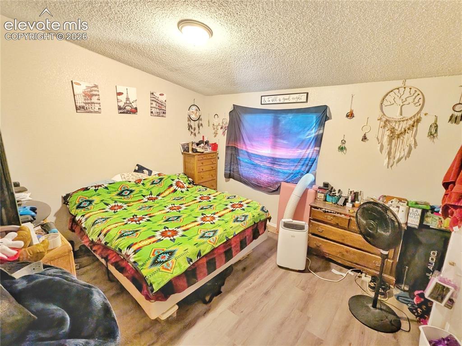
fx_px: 213
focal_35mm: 16
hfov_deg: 94.5
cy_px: 173
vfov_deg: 78.1
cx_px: 231
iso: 145
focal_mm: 2.22
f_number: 2.2
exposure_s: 1/30
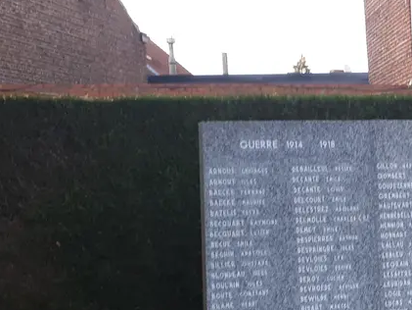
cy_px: 300
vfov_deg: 17.6
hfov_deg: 21.4
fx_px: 976
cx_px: 546
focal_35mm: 82
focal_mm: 3.6
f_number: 1.9
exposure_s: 1/33
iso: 64
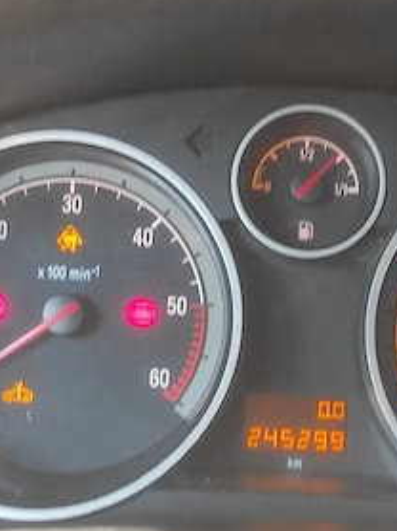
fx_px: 551
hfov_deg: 39.5
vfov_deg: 51.3
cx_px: 221
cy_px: 295
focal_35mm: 36
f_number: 1.89
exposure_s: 1/33
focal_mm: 5.43
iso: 276
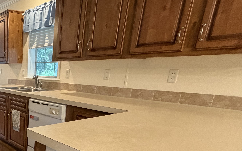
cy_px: 134
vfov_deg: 37.1
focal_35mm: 32
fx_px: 211
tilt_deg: -16.3
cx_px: 0
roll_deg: +0.5
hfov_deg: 48.9
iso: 500
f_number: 2.2
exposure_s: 1/60
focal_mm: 2.22
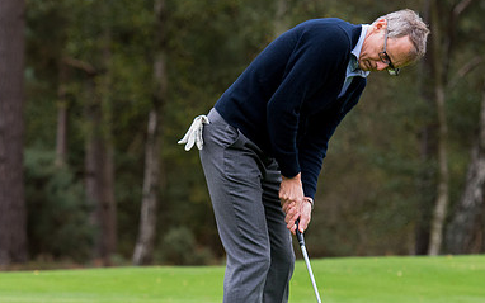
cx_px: 167
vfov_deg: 5.1
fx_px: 3411
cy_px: 210
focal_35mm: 258
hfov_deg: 8.1
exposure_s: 1/1000
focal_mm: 135
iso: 1000
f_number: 4
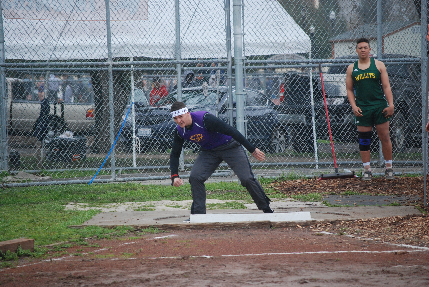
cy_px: 144
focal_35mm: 202
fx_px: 2416
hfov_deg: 10.1
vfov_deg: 6.8
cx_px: 214
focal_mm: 135
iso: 1000
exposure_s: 1/1250
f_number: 5
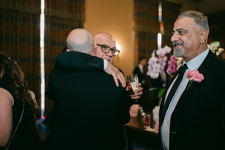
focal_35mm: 35
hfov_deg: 54.4
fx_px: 219
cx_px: 112
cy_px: 75
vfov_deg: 37.9
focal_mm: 35
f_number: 1.2
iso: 640
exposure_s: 1/125
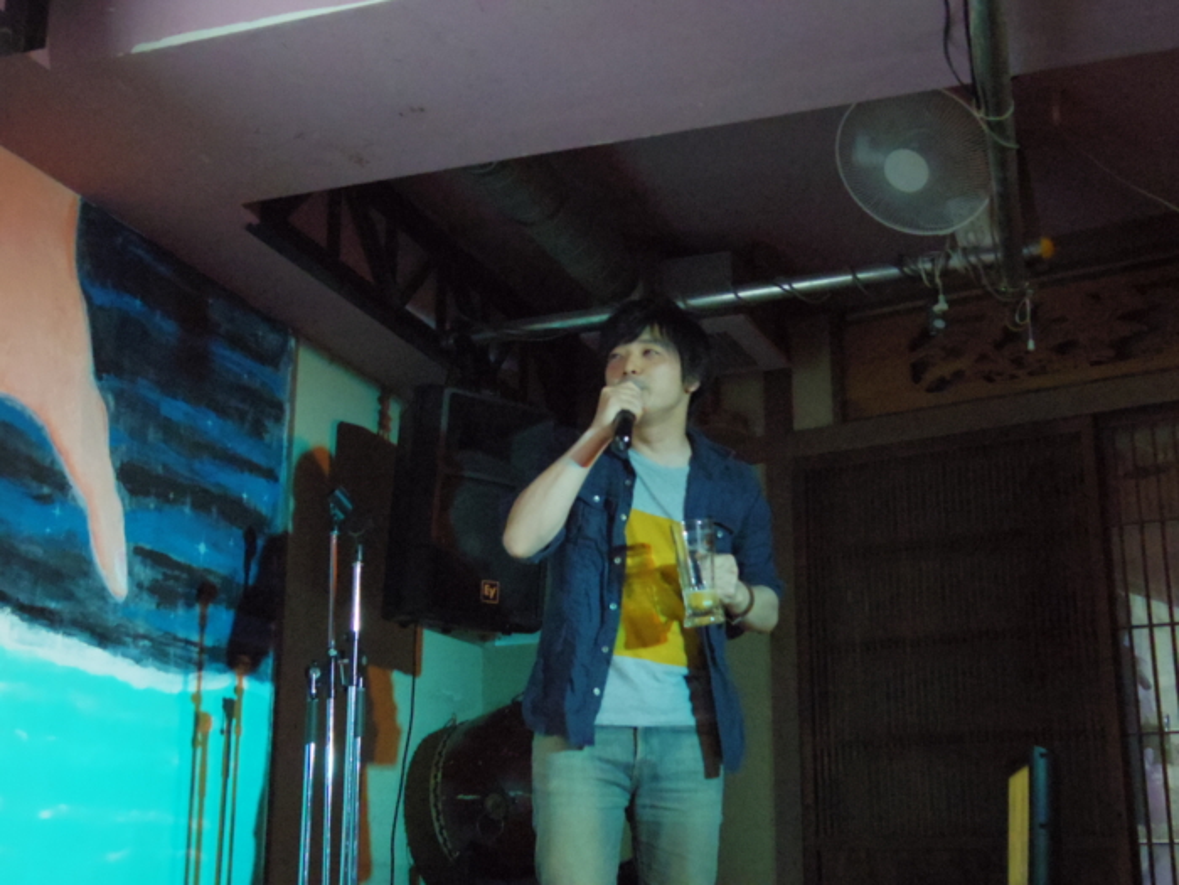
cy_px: 442
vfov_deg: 30.9
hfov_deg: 40.4
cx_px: 590
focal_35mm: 47
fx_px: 1601
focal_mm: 8.5
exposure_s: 1/160
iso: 3200
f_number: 2
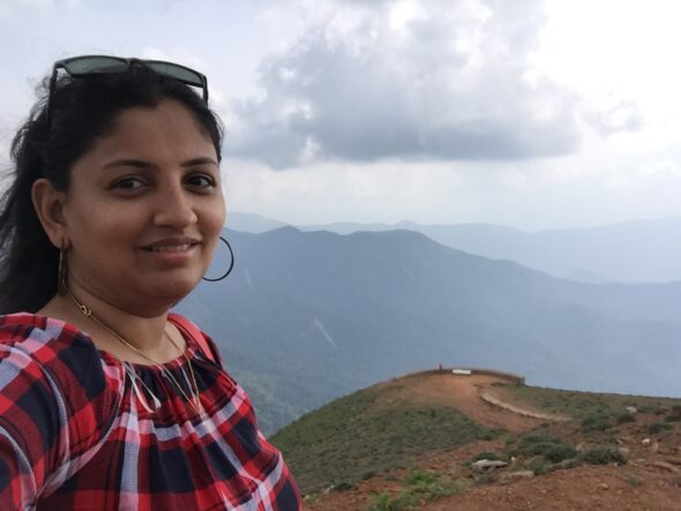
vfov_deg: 45.5
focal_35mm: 31
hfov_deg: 58.3
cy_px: 256
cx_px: 340
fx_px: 610
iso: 32
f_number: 2.2
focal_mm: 2.65
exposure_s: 1/936
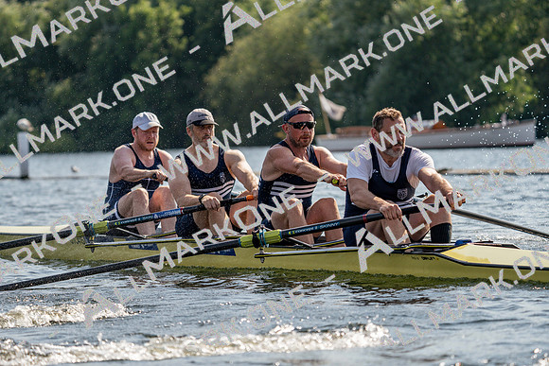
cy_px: 183
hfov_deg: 8.7
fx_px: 3600
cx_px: 274
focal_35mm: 236
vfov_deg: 5.8
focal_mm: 236
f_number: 5.6
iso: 200
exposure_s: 1/1600
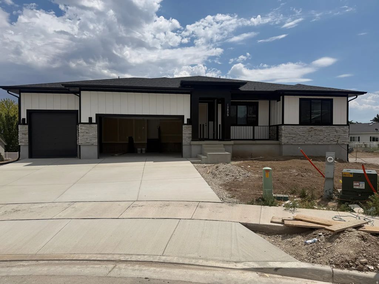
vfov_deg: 56.8
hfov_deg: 71.6
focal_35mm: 24
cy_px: 142
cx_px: 190
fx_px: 263
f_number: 1.78
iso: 80
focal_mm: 6.76
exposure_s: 1/14286
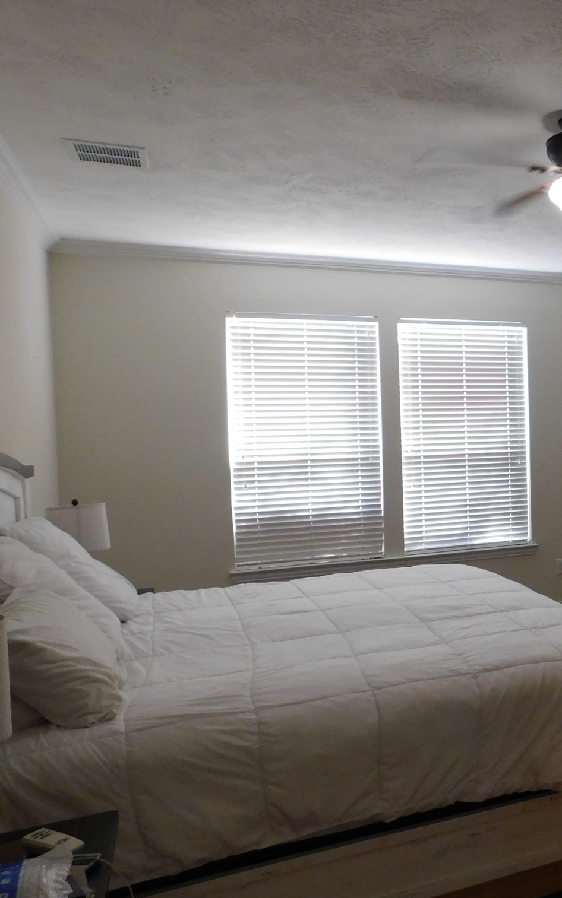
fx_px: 808
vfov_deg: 58.1
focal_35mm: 33
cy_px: 448
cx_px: 585
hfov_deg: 34.3
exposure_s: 1/30
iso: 250
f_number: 3
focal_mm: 4
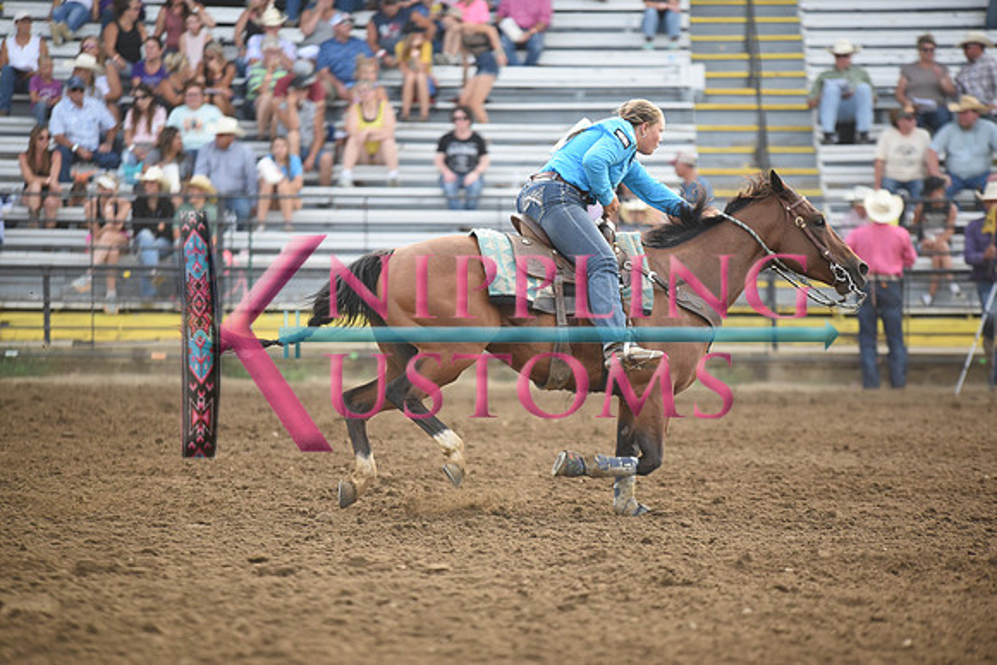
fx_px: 5540
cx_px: 498
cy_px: 332
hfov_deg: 10.3
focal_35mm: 200
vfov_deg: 6.9
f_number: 2.8
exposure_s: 1/2500
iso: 1600
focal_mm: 200
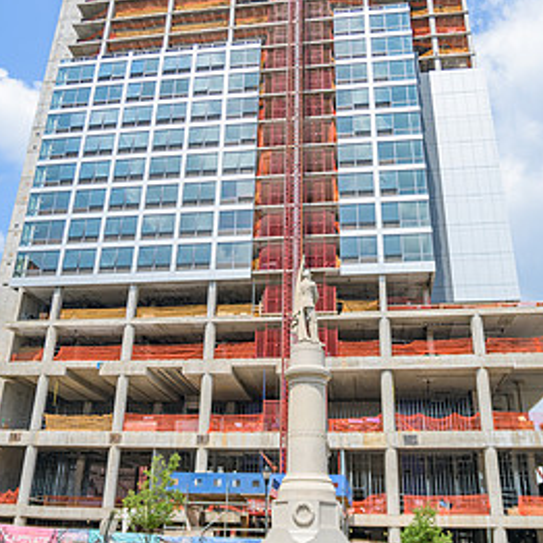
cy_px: 255
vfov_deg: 47.2
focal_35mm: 35
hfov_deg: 47.2
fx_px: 621
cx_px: 263
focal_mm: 24
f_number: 2.8
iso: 64
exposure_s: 1/1000
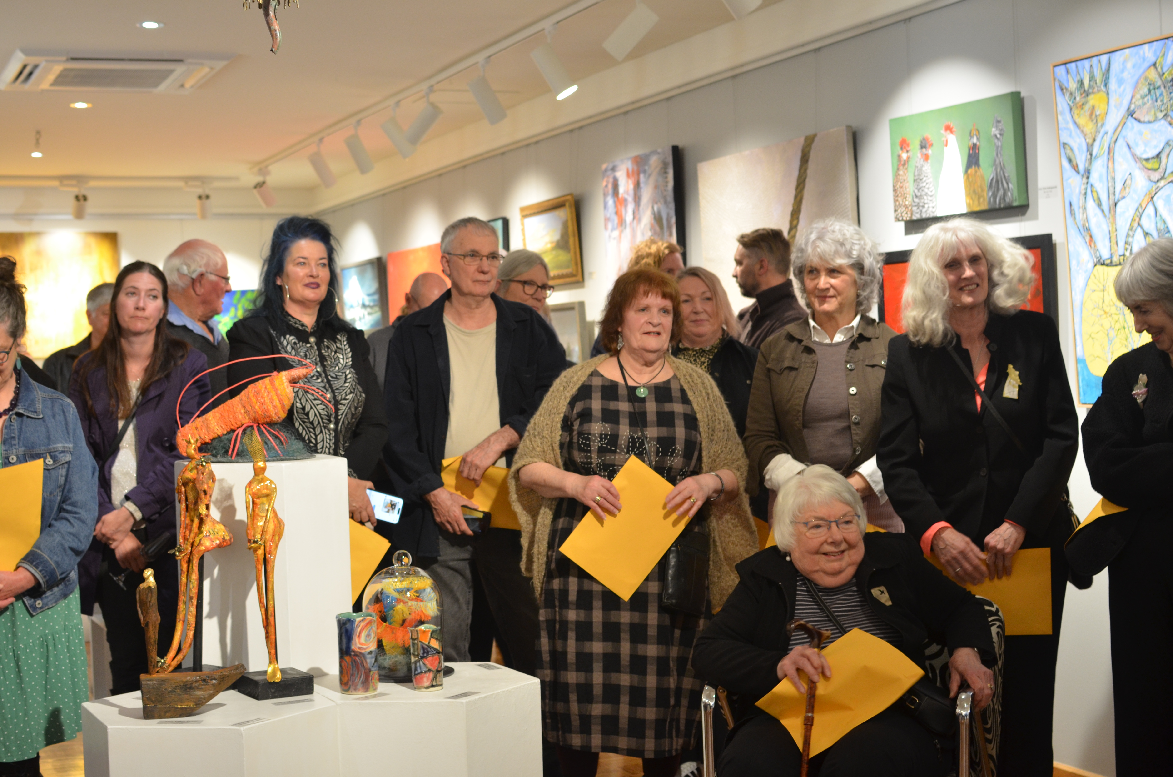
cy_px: 388
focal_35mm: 52
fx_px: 1707
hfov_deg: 37.9
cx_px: 586
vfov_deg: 25.6
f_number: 4
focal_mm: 35
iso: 500
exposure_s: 1/60
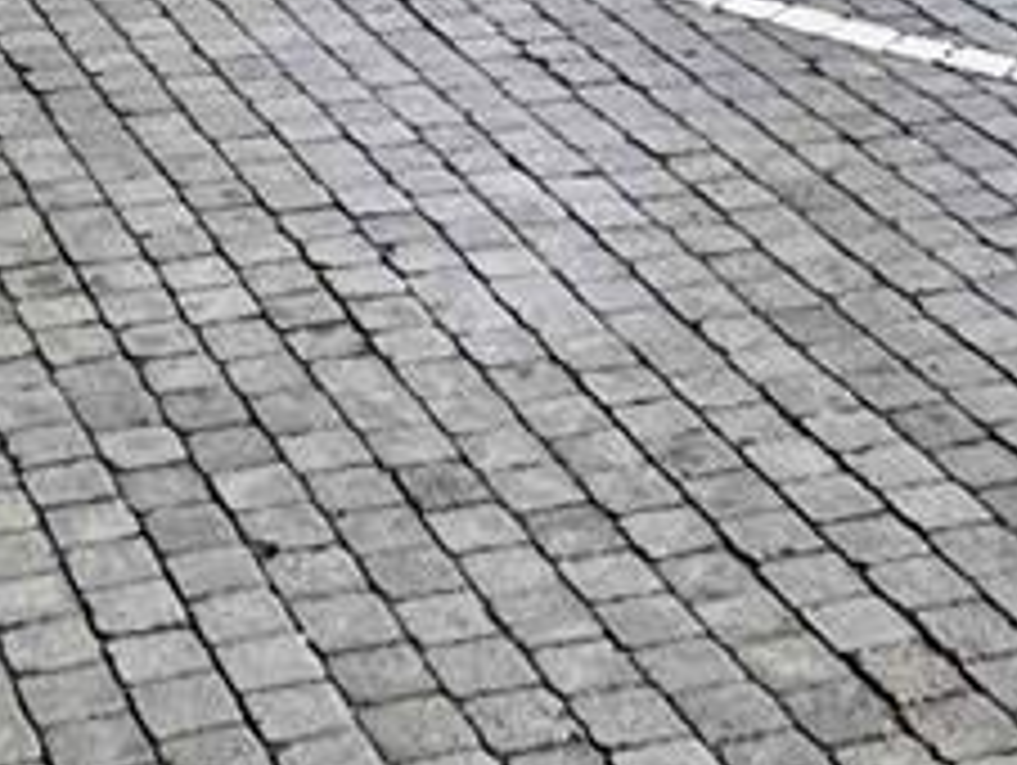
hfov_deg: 19.6
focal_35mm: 99
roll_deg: +1.1
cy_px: -972
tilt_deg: -0.8
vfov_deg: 12.4
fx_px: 2912
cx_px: 166
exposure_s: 1/120
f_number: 2.2
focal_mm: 2.22
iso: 200
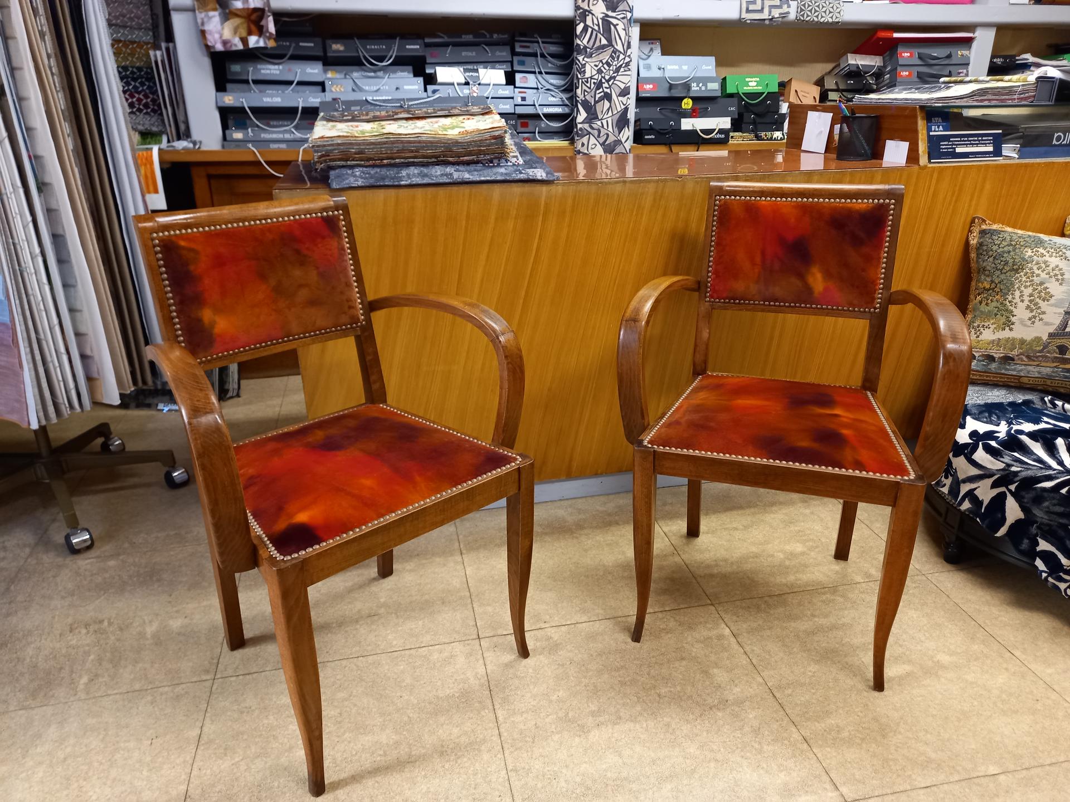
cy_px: 401
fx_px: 773
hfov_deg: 69.4
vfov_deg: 54.9
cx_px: 535
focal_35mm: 25
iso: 200
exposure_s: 1/33.3
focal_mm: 4.6
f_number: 2
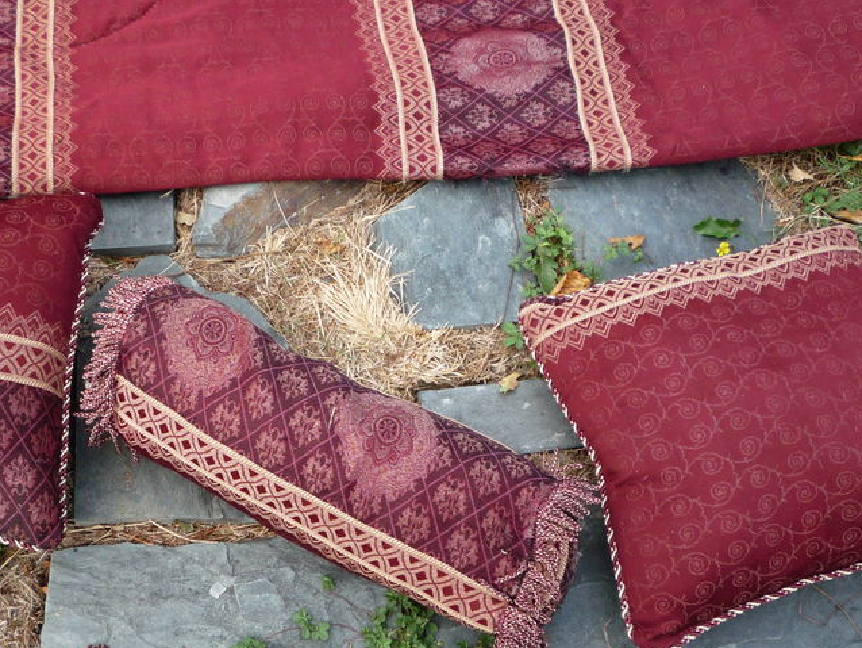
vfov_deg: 30.8
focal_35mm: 47
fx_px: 1171
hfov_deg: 40.1
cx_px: 315
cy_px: 395
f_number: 3.3
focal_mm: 5.2
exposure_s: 1/100
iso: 100
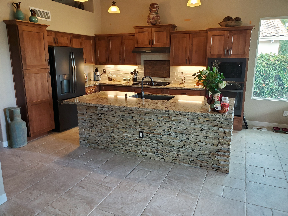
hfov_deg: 67.3
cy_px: 108
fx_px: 216
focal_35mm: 26
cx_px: 144
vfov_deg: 53.1
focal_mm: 4.3
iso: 200
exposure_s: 1/39
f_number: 2.4
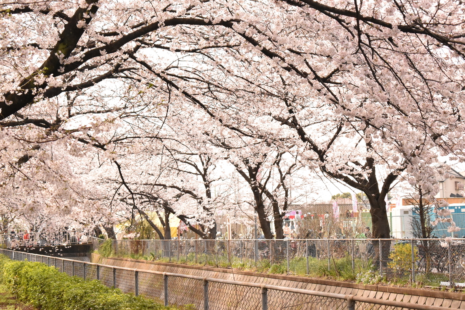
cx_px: 232
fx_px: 1066
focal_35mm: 82
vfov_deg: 16.6
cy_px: 155
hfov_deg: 24.6
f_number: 5.6
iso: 5000
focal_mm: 55
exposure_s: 1/4000
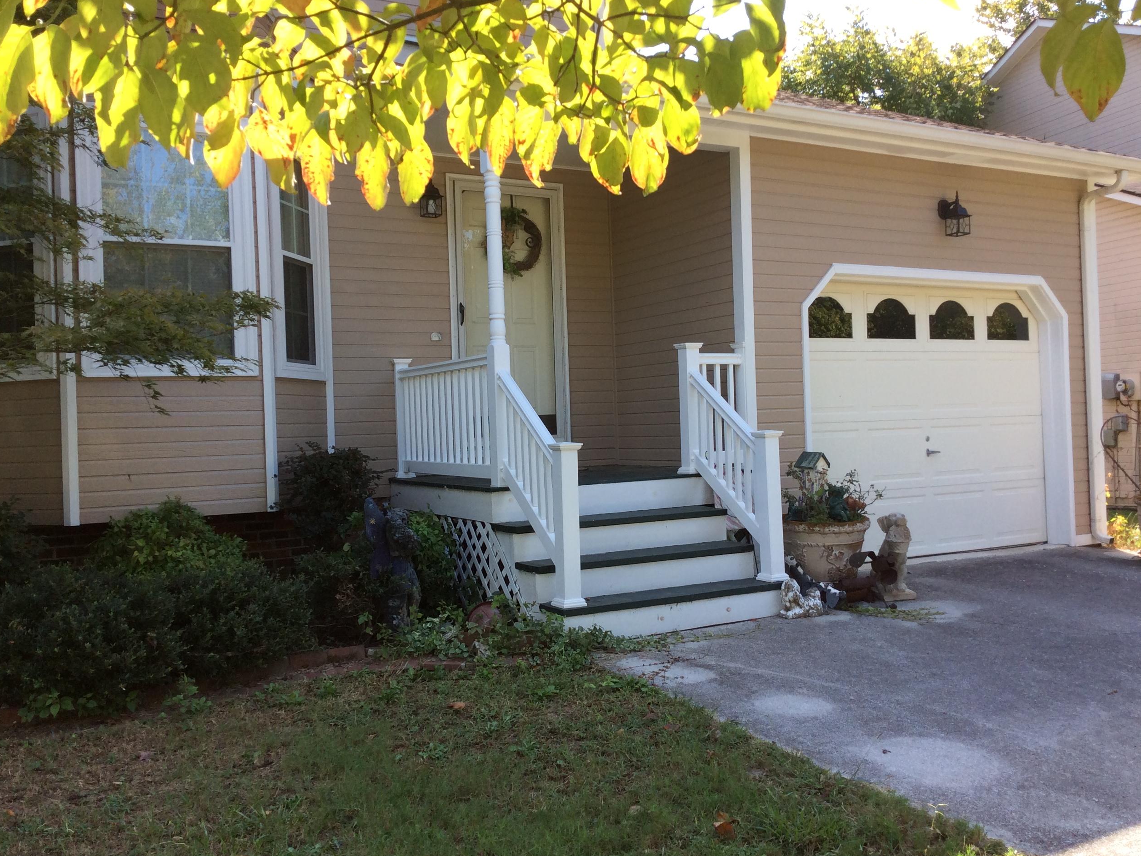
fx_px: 1088
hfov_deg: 55.4
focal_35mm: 33
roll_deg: +2.2
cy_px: 422
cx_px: 555
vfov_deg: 42.9
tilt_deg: -1.4
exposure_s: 1/344
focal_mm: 3.3
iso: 32
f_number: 2.4
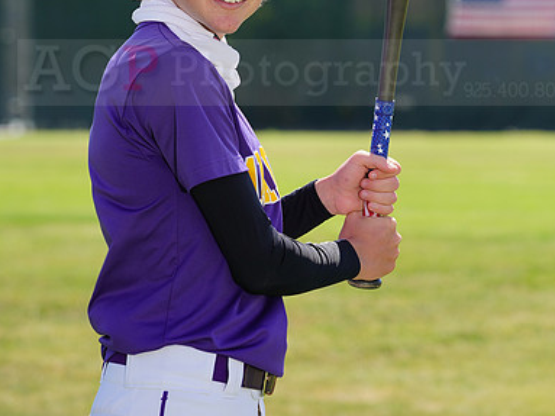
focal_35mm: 317
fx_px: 5081
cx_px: 277
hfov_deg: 6.3
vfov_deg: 4.7
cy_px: 59
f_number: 8
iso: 100
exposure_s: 1/250
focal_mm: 218
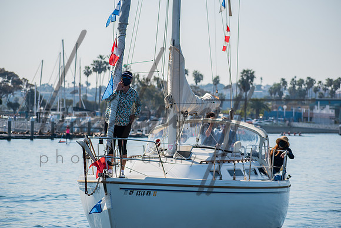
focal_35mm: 165
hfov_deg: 12.4
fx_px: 1563
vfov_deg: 8.3
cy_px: 114
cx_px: 170
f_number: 5.6
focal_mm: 110
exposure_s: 1/500
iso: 100
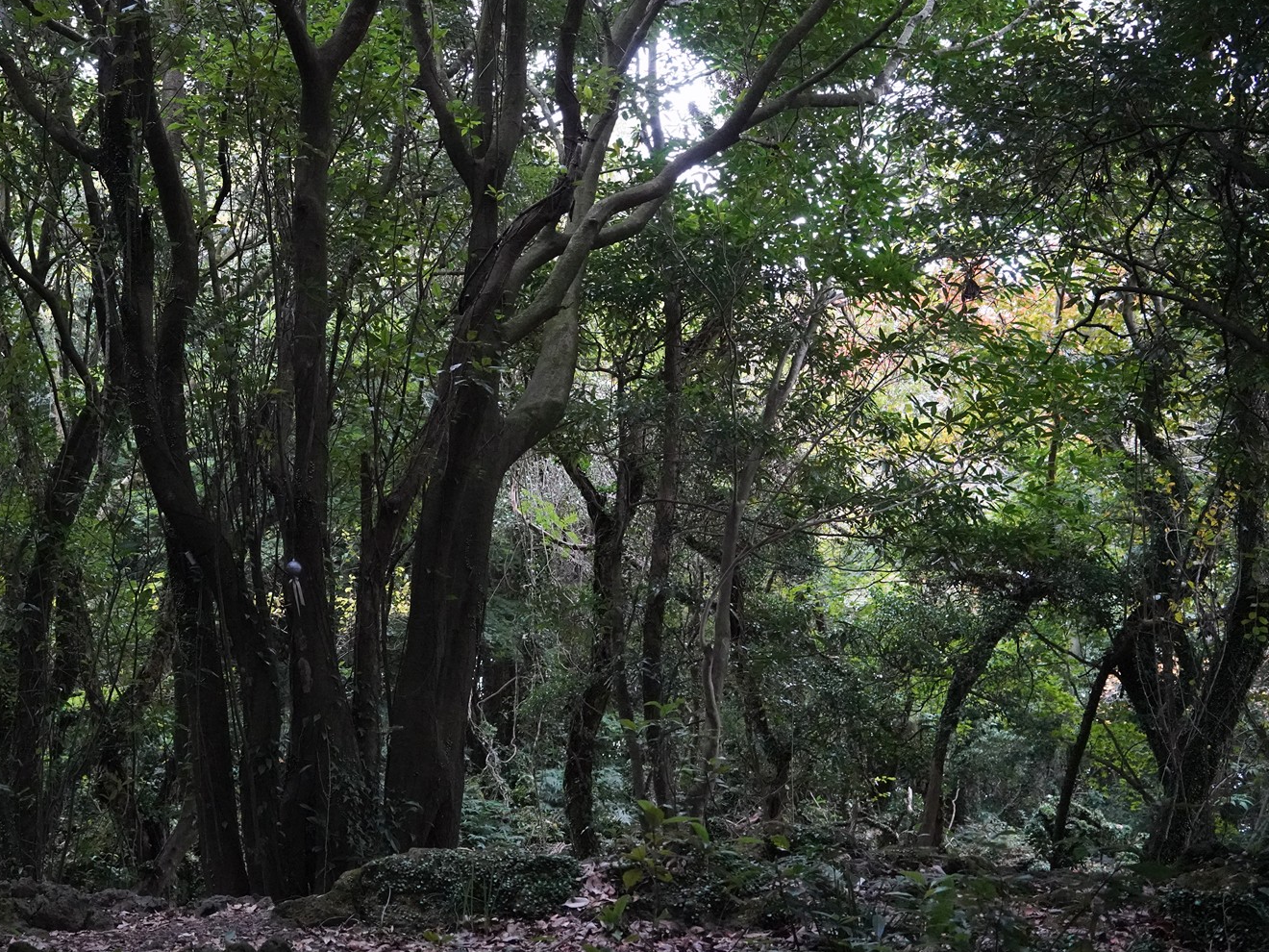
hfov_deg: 36.6
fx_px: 1870
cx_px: 323
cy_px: 358
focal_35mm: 51
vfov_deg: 28.5
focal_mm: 35
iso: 10000
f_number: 4.5
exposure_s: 1/100
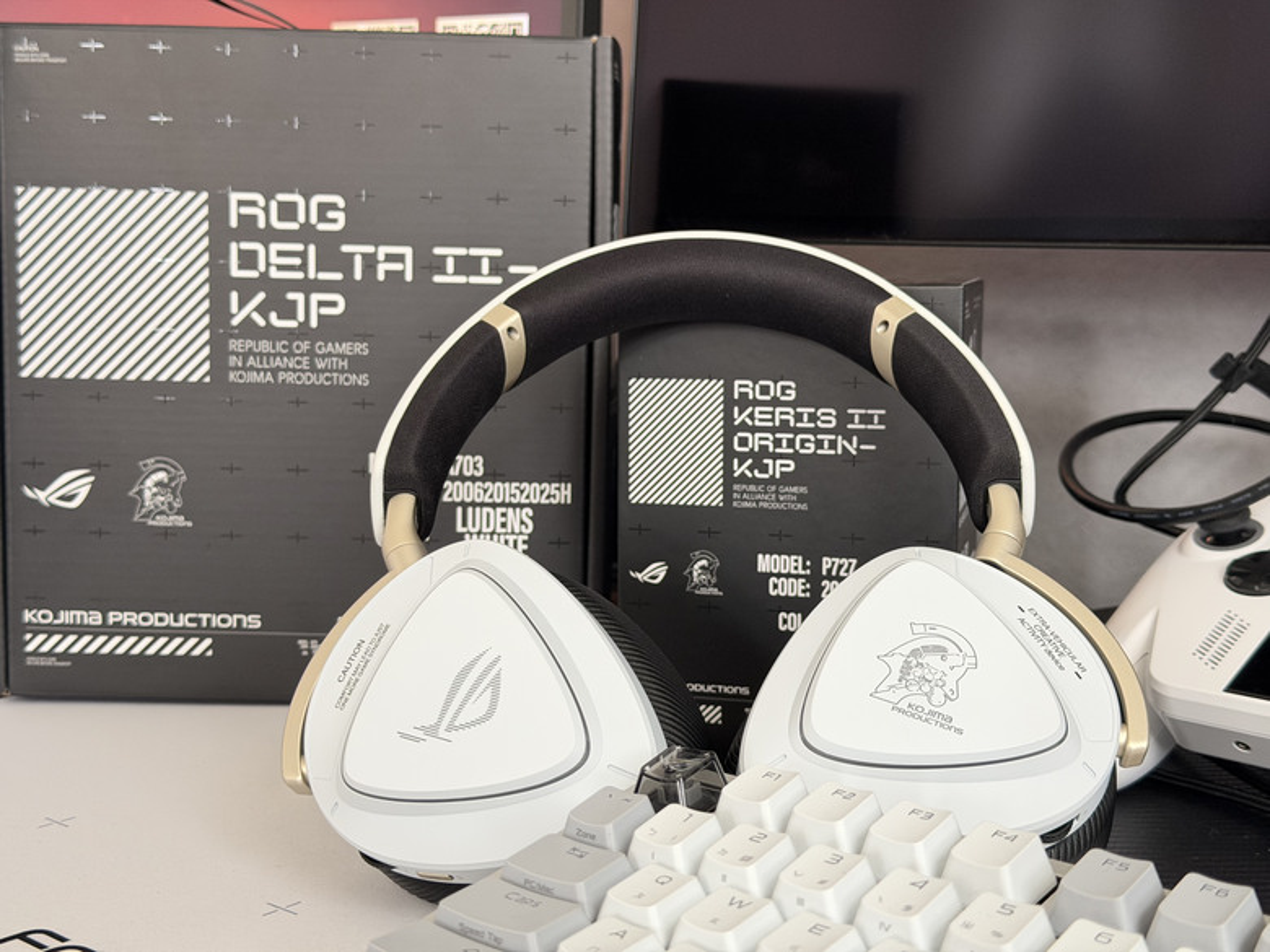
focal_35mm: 48
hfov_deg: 39.7
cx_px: 635
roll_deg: +0.3
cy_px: 476
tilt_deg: -8.3
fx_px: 1761
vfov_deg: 30.3
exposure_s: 1/57
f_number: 1.78
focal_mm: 6.76
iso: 250
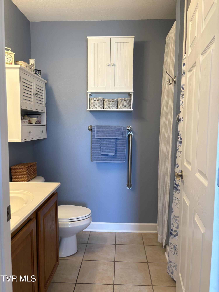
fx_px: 219
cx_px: 110
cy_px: 146
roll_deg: +0.5
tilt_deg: -3.8
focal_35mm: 26
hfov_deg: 53.1
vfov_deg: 67.3
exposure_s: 1/60
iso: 125
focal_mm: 5.96
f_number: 1.6
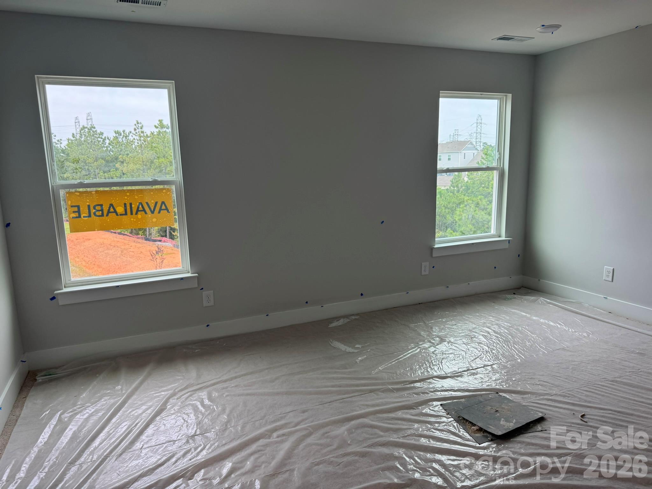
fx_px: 452
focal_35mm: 24
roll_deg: +1.3
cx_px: 326
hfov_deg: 71.6
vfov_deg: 56.8
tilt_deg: -11.5
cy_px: 244
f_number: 1.78
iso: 80
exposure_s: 1/264
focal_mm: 6.76
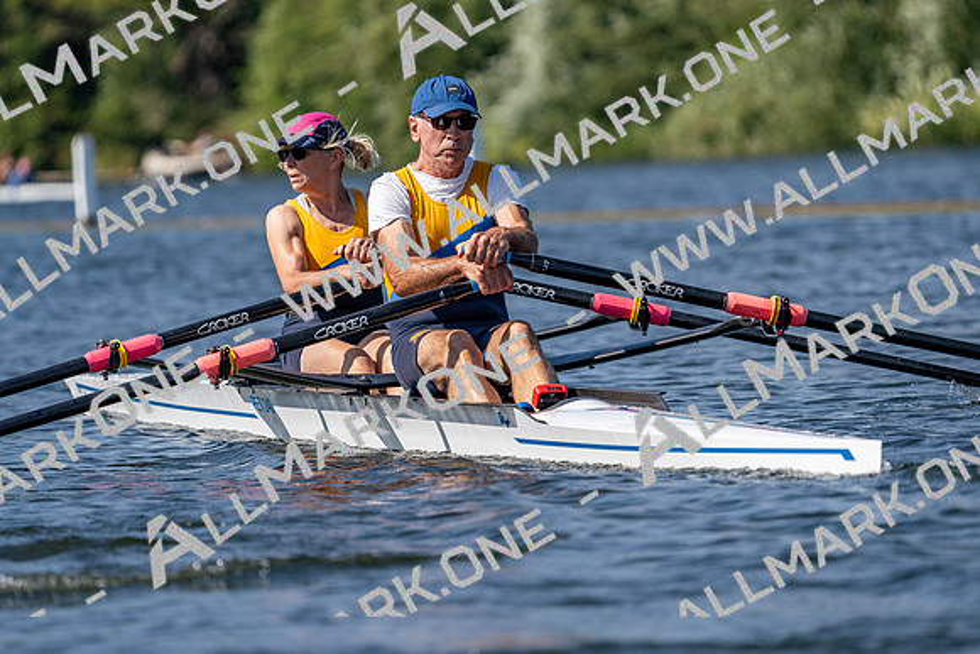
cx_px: 490
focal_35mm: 368
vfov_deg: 3.7
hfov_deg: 5.6
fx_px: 10020
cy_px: 327
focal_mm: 368
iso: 250
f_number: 6.3
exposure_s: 1/2000
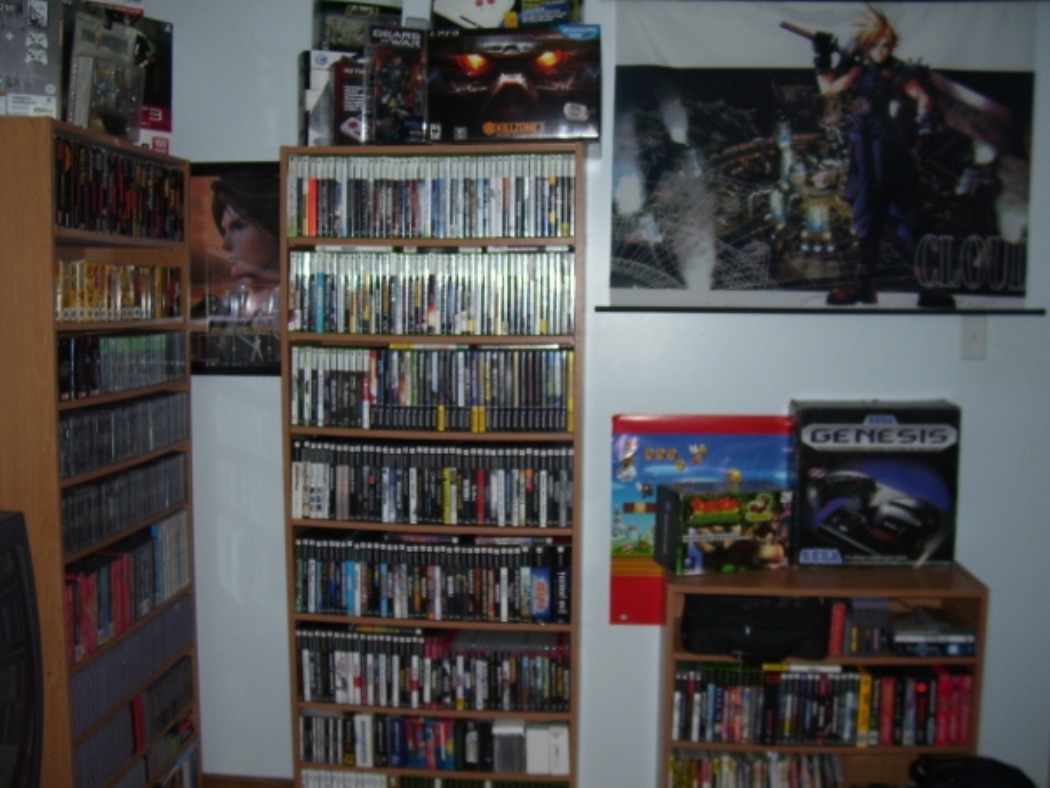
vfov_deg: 41.8
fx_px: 1031
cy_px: 394
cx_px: 525
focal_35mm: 34
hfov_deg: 54.0
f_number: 2.7
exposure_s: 1/60
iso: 80
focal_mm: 5.6
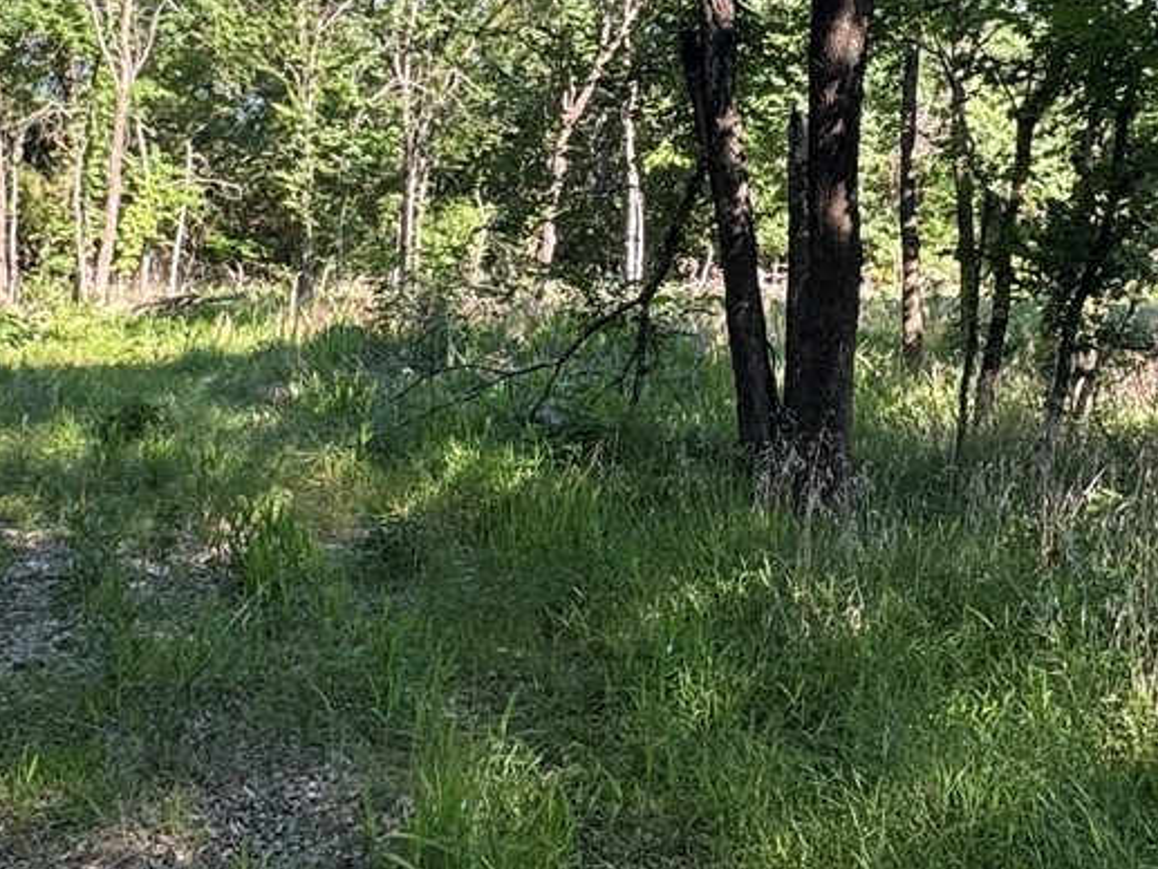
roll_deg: -2.2
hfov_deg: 36.6
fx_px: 1740
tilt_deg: +2.7
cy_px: 208
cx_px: 712
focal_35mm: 52
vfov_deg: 27.6
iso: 40
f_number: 2.2
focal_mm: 2.22
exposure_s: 1/99
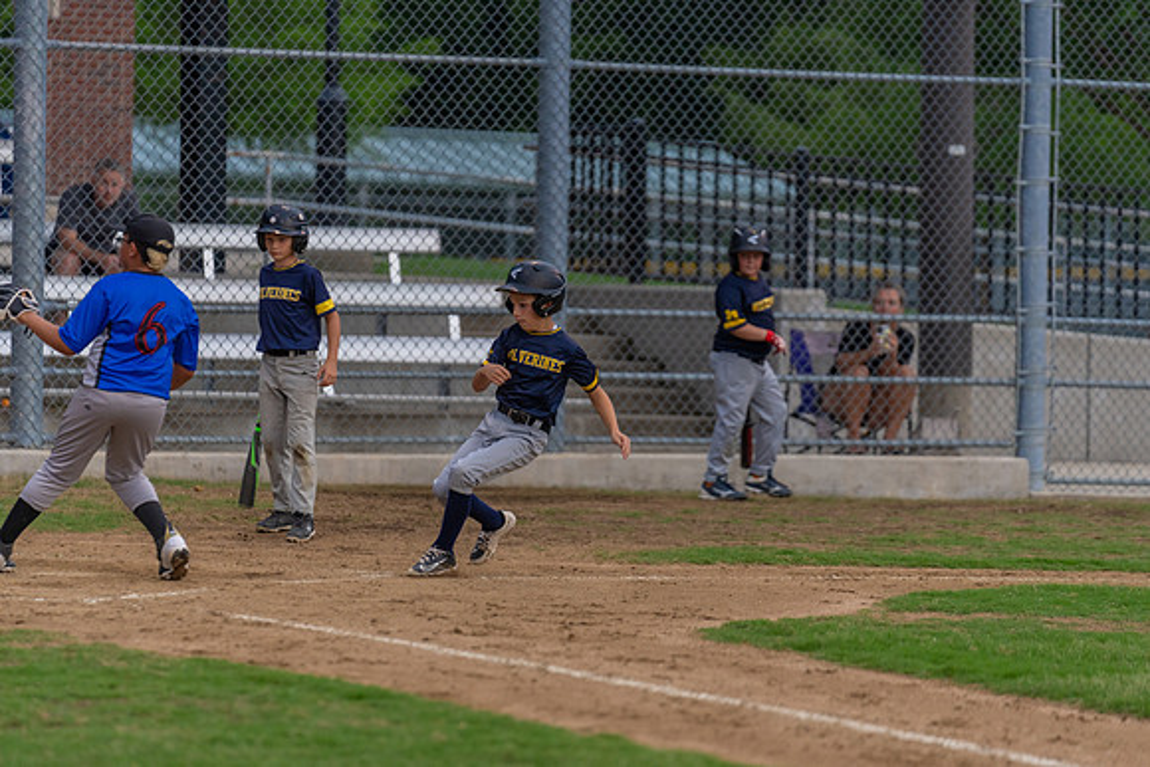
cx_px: 575
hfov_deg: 10.3
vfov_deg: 6.9
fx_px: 6390
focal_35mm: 200
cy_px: 384
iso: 1000
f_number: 2.8
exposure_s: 1/1000
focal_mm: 200
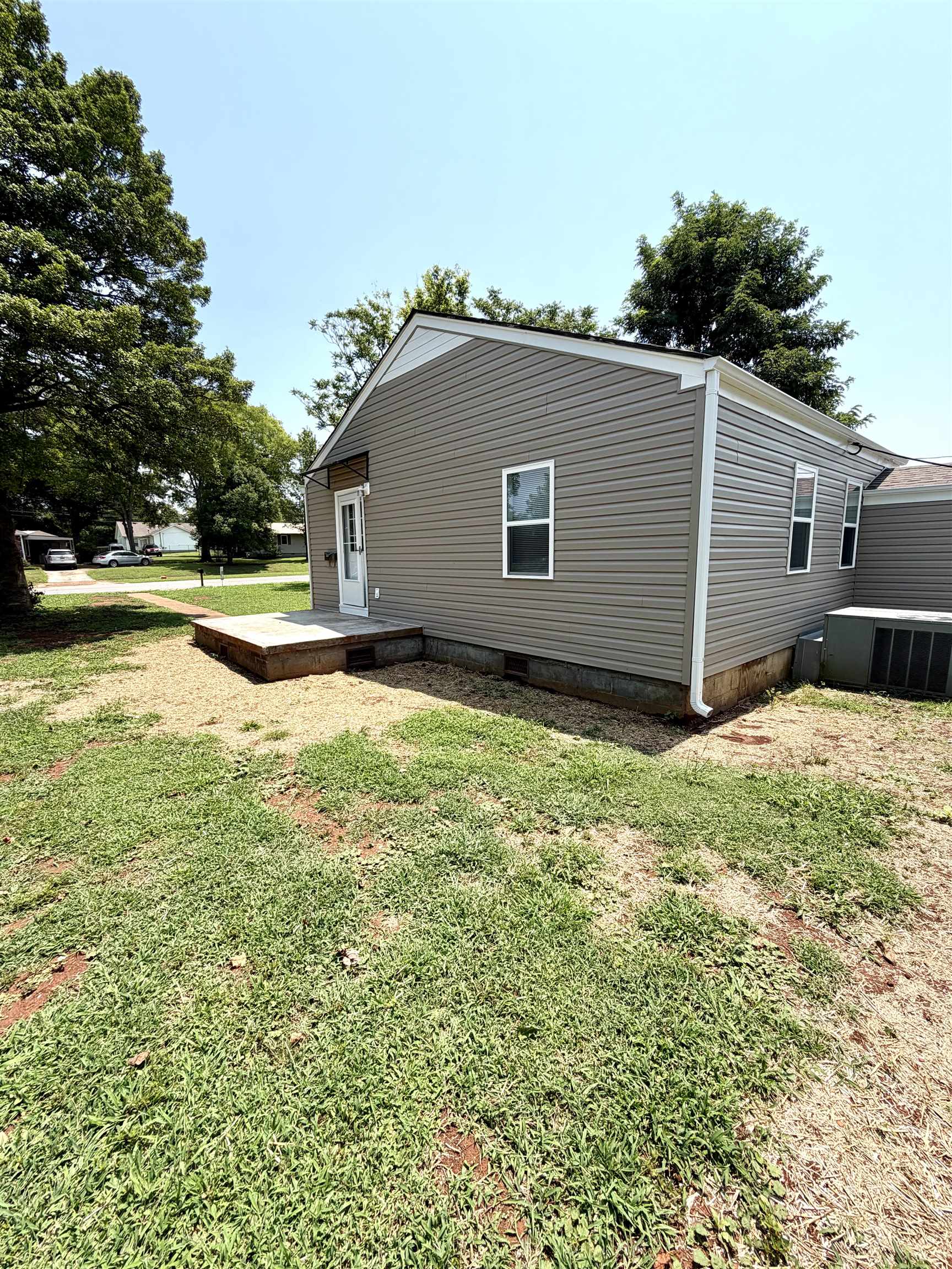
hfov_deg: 85.7
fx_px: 513
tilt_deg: -7.9
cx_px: 476
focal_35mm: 14
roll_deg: +1.3
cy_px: 634
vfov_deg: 102.1
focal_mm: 2.22
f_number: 2.2
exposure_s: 1/770
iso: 25
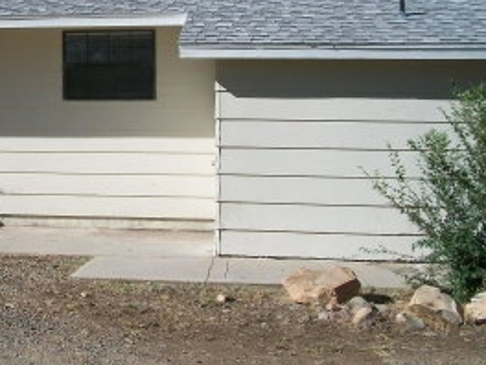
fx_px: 870
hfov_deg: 29.9
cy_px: 107
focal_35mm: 62
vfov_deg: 23.5
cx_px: 50
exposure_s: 1/500
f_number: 5.5
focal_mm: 5.7
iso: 80
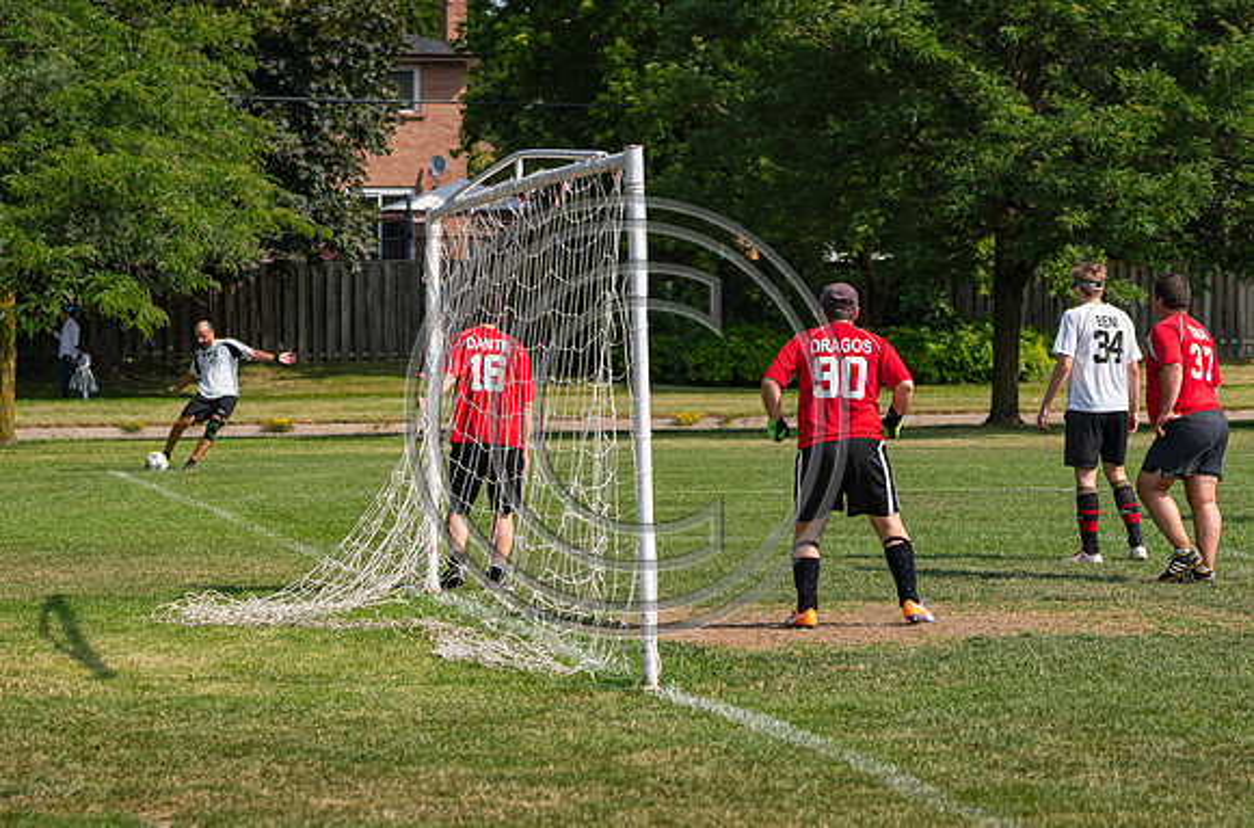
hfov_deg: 17.4
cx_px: 623
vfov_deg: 11.5
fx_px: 4097
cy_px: 398
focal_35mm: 118
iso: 400
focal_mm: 70
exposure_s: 1/6400
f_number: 2.8
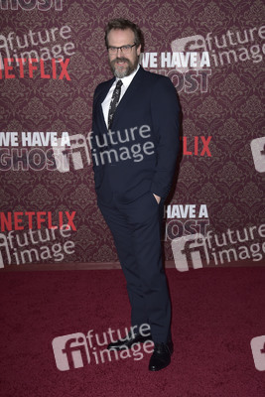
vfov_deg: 38.2
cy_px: 198
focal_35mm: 52
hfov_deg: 26.0
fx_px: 574
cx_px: 132
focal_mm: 52
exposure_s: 1/250
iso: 400
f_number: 6.3
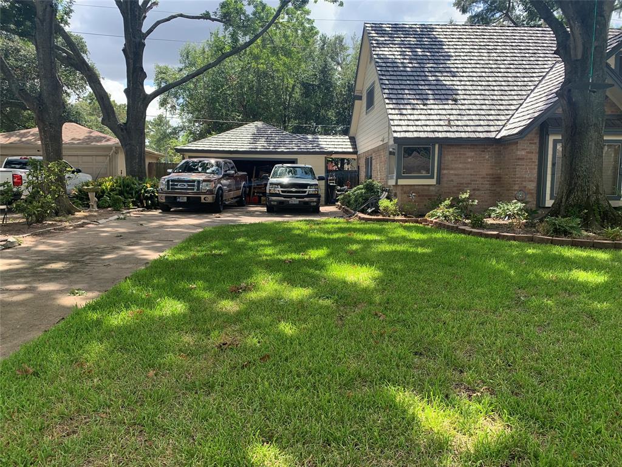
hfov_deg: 67.3
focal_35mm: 26
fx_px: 467
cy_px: 234
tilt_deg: -5.7
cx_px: 311
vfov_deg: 53.1
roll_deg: -0.7
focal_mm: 4.25
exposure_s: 1/631
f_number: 1.8
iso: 25
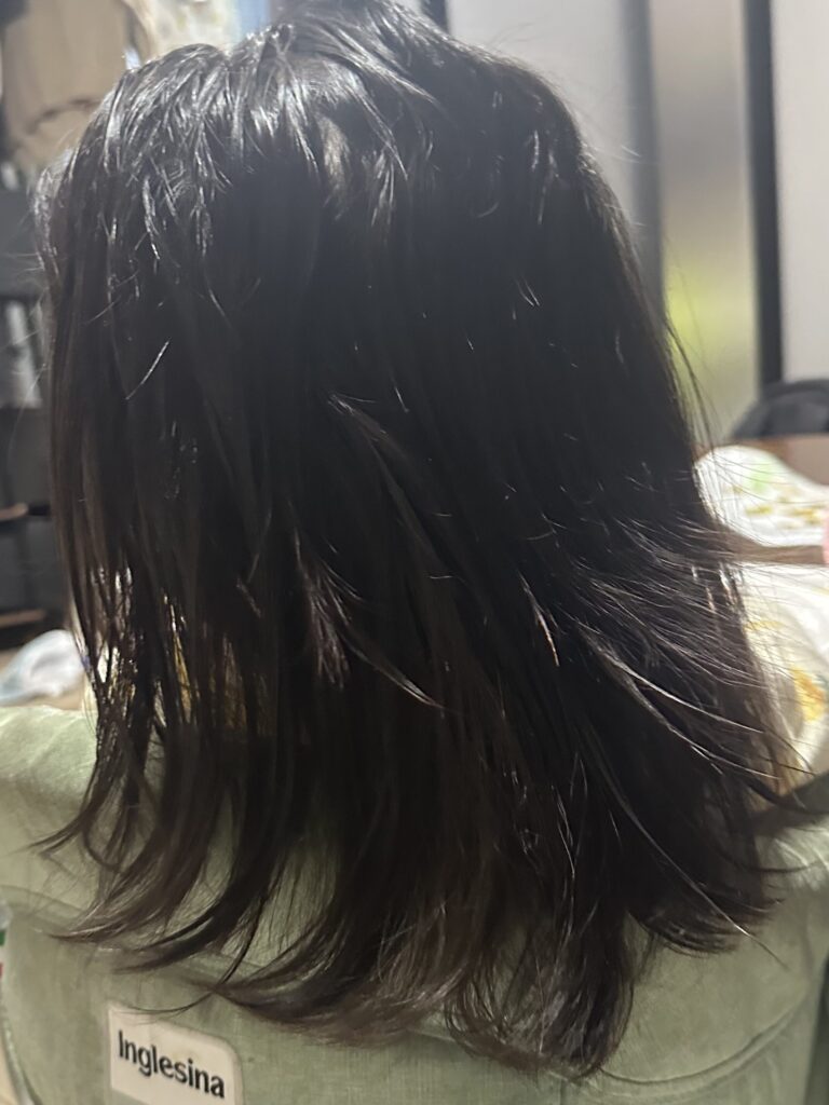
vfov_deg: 71.6
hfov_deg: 56.8
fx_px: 766
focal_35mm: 24
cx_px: 414
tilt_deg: -11.8
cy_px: 552
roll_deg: +5.2
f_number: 1.78
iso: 800
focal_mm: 6.86
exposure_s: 1/60
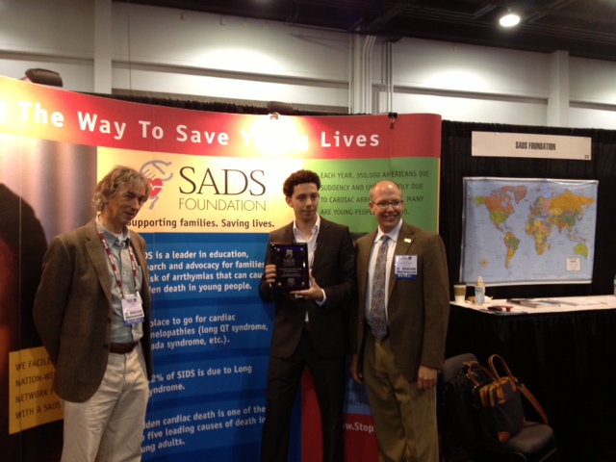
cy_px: 231
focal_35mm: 35
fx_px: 623
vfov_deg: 40.7
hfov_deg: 52.6
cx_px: 308
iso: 100
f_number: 2.4
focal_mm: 4.28
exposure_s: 1/40
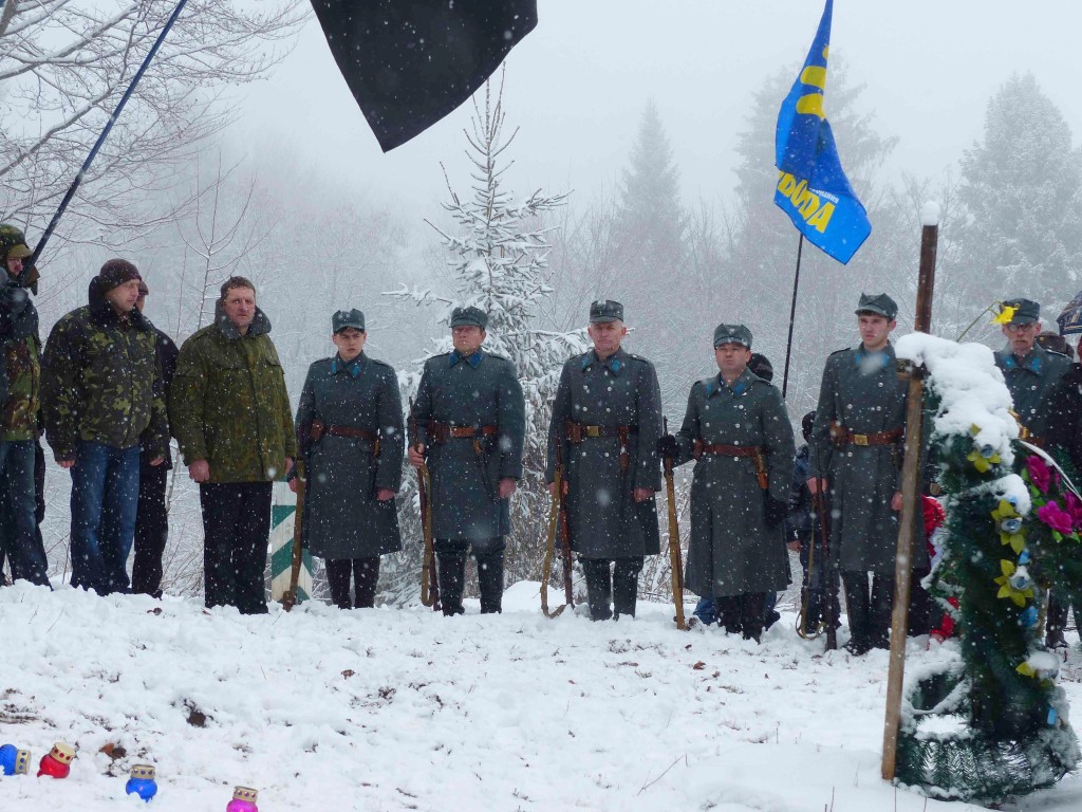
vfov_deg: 21.3
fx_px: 2157
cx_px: 541
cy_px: 406
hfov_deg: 28.2
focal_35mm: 69
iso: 100
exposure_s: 1/500
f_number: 4
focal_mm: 12.5
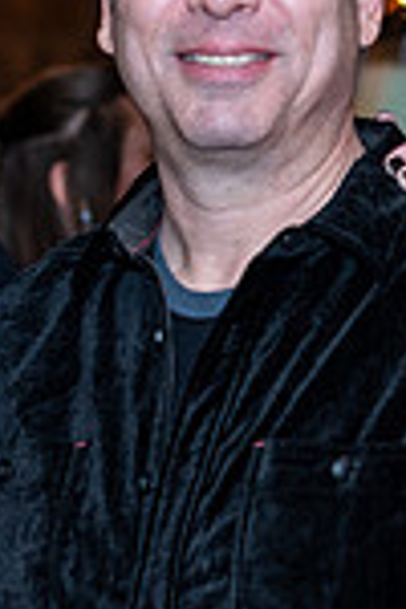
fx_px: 4466
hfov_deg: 5.2
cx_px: 500
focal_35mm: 264
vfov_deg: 7.8
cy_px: 262
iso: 160
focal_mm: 50
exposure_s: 1/160
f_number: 2.8
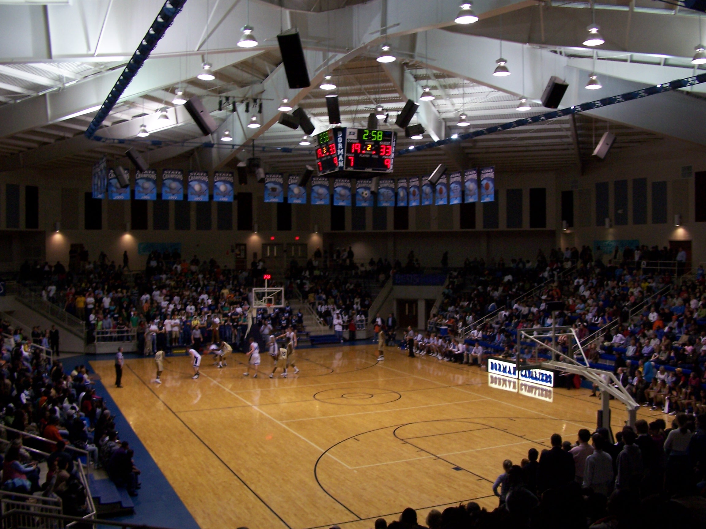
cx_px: 353
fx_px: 714
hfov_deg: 52.6
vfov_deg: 40.7
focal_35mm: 35
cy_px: 264
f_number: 2.8
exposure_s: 1/30
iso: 140
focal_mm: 6
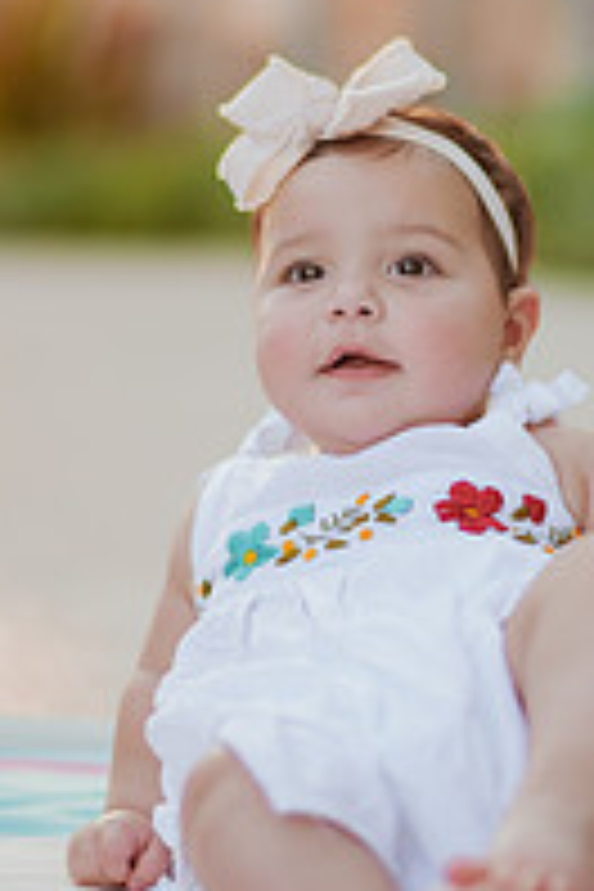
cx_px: 477
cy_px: 369
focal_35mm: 132
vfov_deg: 15.5
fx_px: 3267
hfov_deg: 10.4
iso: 125
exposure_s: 1/640
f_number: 1.4
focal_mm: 58
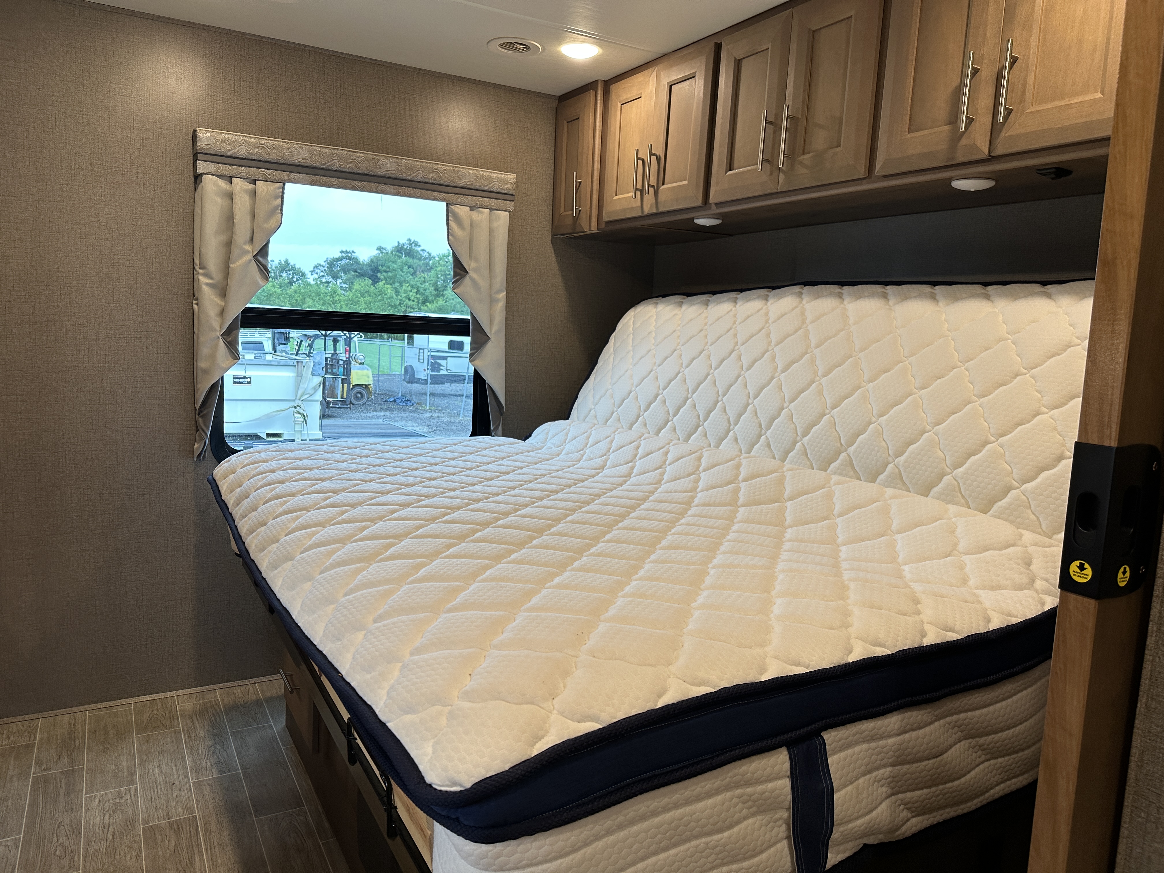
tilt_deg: -6.1
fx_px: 807
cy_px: 436
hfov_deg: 71.6
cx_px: 582
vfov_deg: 56.8
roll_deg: -2.5
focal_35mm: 24
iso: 125
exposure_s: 1/121
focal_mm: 6.86
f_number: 1.78
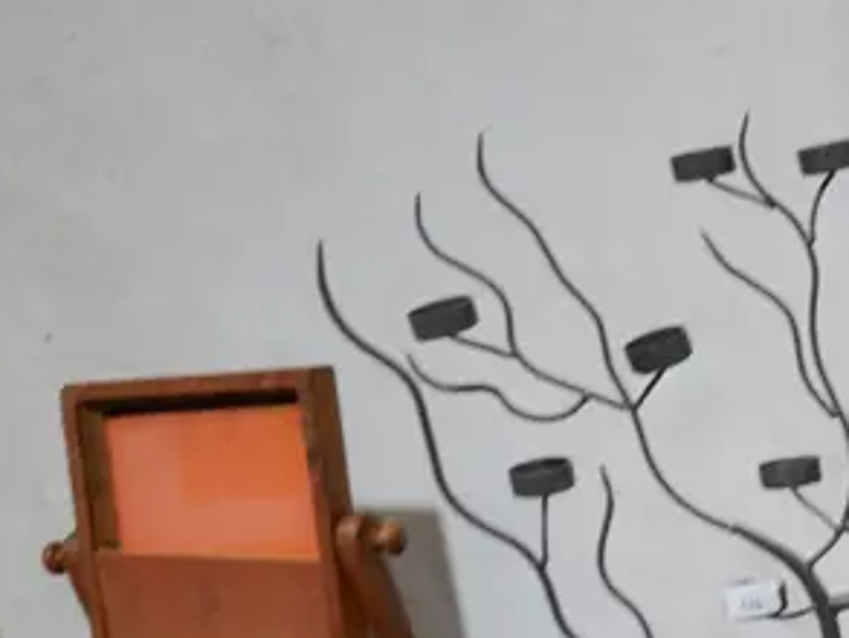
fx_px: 2576
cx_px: 1211
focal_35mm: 105
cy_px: 703
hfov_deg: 17.2
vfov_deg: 13.8
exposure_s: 1/60
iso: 320
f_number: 3.6
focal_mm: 15
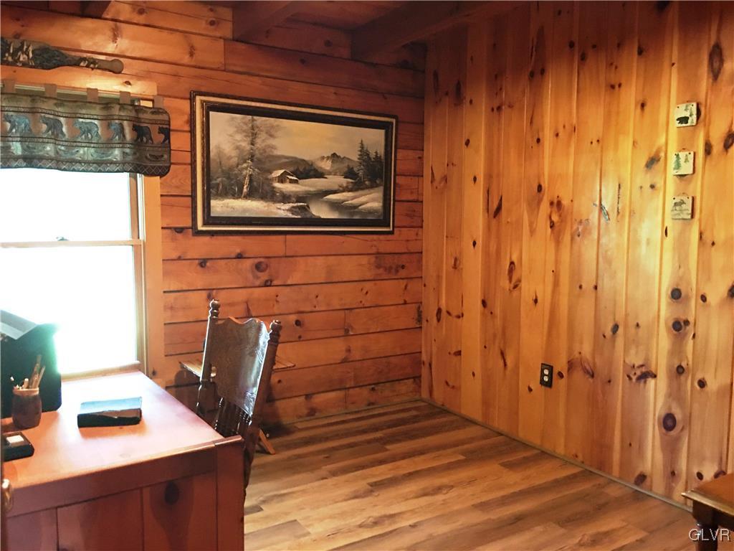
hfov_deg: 61.7
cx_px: 367
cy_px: 276
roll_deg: +0.4
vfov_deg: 48.2
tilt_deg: -3.9
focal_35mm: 29
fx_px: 615
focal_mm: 4.15
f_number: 2.2
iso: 200
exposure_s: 1/4
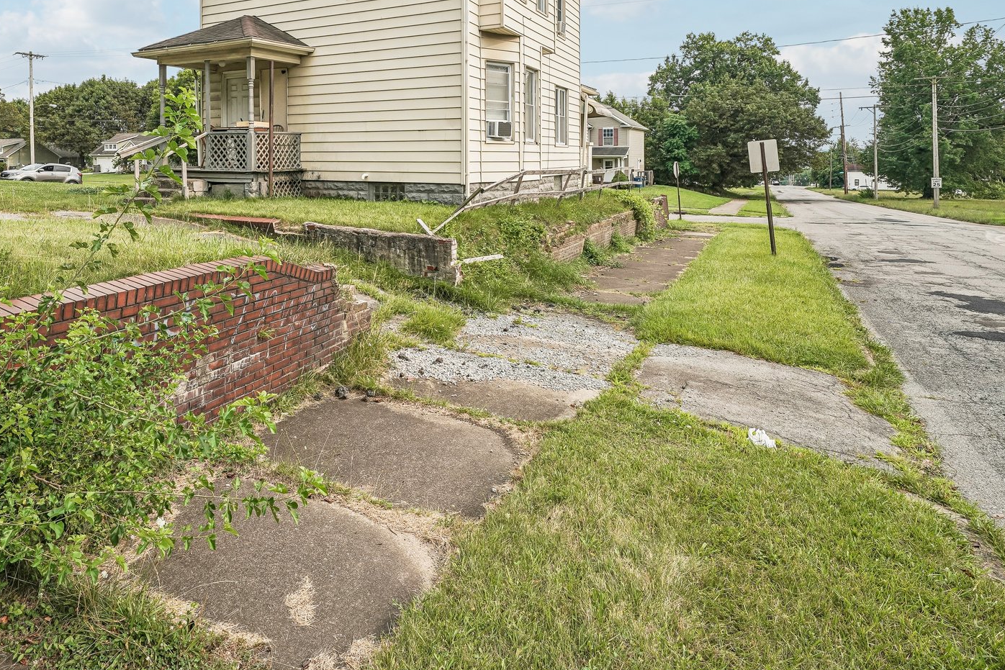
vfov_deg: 55.0
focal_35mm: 22
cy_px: 181
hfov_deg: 77.7
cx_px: 404
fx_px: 614
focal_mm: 15
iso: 100
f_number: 8
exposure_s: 1/160
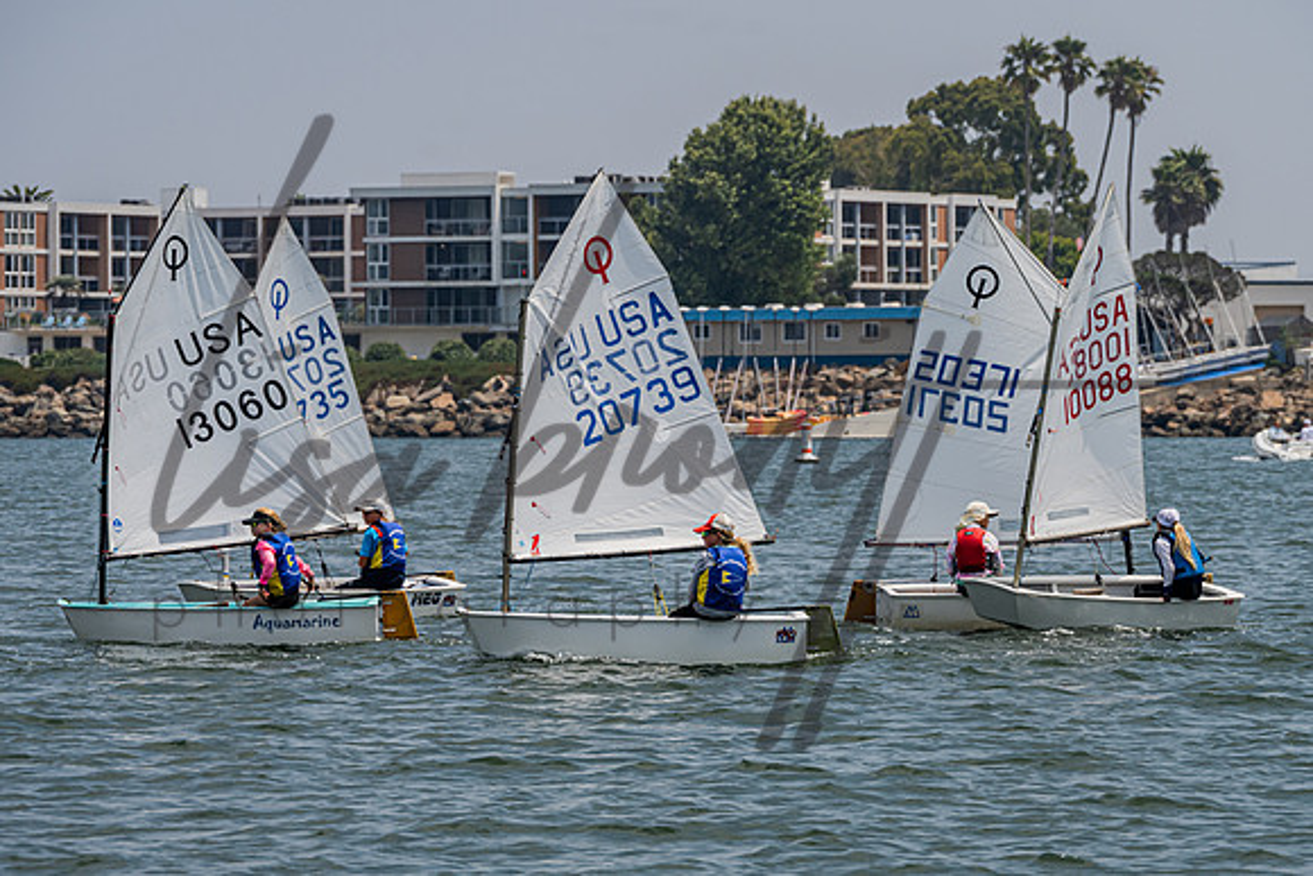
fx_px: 8061
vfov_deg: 6.2
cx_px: 708
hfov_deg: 9.3
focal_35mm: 221
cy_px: 456
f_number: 7.6
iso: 320
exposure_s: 1/1250
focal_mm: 165
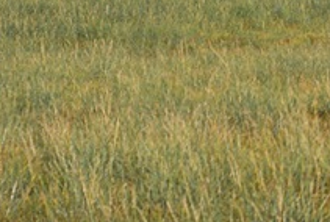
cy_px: -158
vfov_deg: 4.8
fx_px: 2611
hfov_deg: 7.1
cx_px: 536
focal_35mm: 284
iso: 400
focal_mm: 50
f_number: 5.6
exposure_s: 1/2500
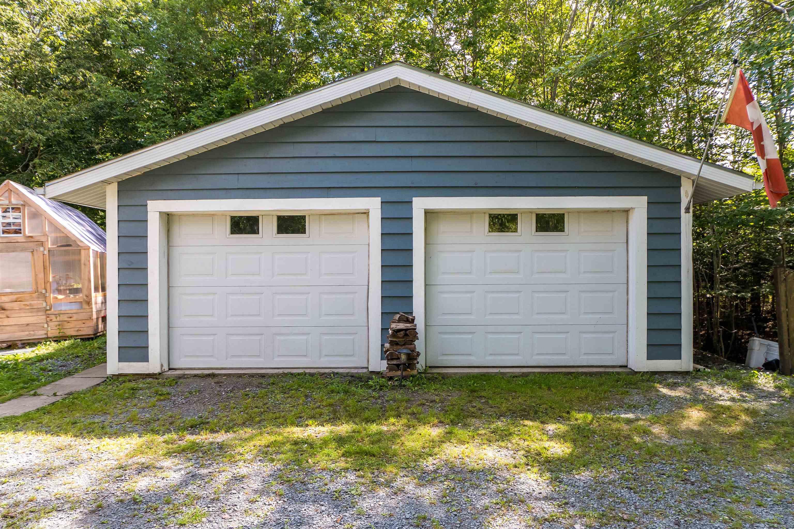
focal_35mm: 22
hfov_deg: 77.3
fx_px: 496
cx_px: 397
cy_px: 264
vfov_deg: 56.1
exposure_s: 1/250
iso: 400
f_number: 6.3
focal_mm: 15
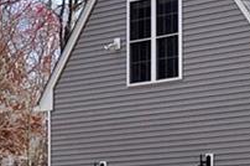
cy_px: 193
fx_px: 1054
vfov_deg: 8.9
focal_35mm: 152
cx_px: 506
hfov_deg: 12.0
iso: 320
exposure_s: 1/400
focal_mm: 20
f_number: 8
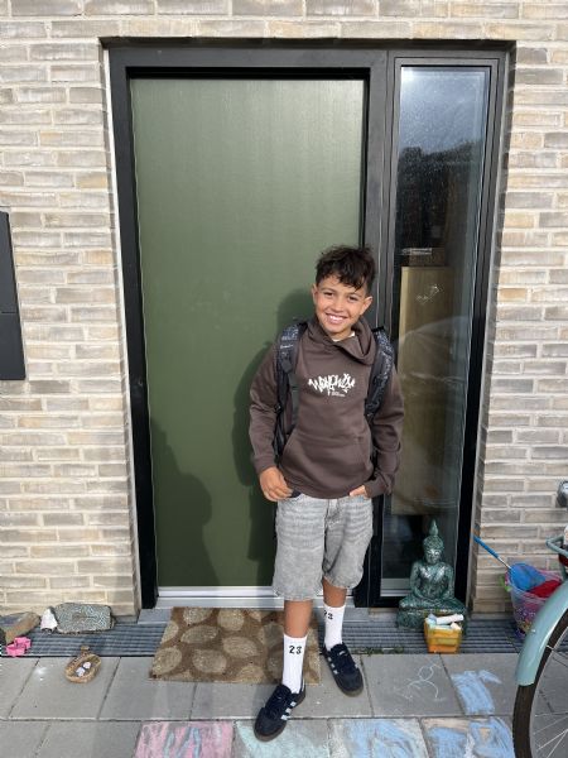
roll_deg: +0.4
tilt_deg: -12.4
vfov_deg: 67.3
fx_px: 569
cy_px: 379
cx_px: 284
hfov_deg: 53.1
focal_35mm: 26
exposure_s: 1/891
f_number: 1.6
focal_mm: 5.1
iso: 50
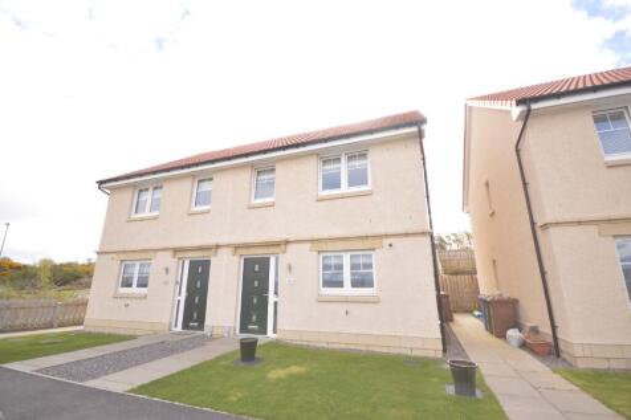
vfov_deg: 77.3
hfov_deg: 100.4
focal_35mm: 15
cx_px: 316
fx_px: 263
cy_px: 210
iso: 100
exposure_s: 1/200
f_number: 4
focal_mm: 10
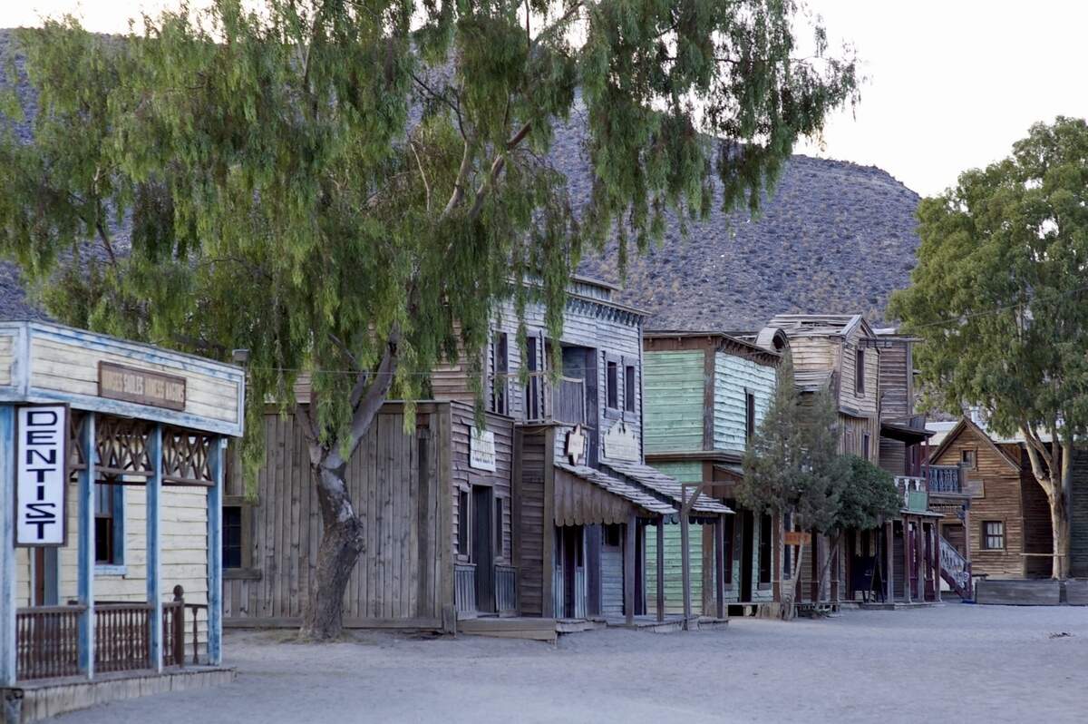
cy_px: 362
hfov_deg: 23.9
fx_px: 2567
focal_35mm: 85
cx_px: 544
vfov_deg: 16.0
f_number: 3.5
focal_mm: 85
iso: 200
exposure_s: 1/125
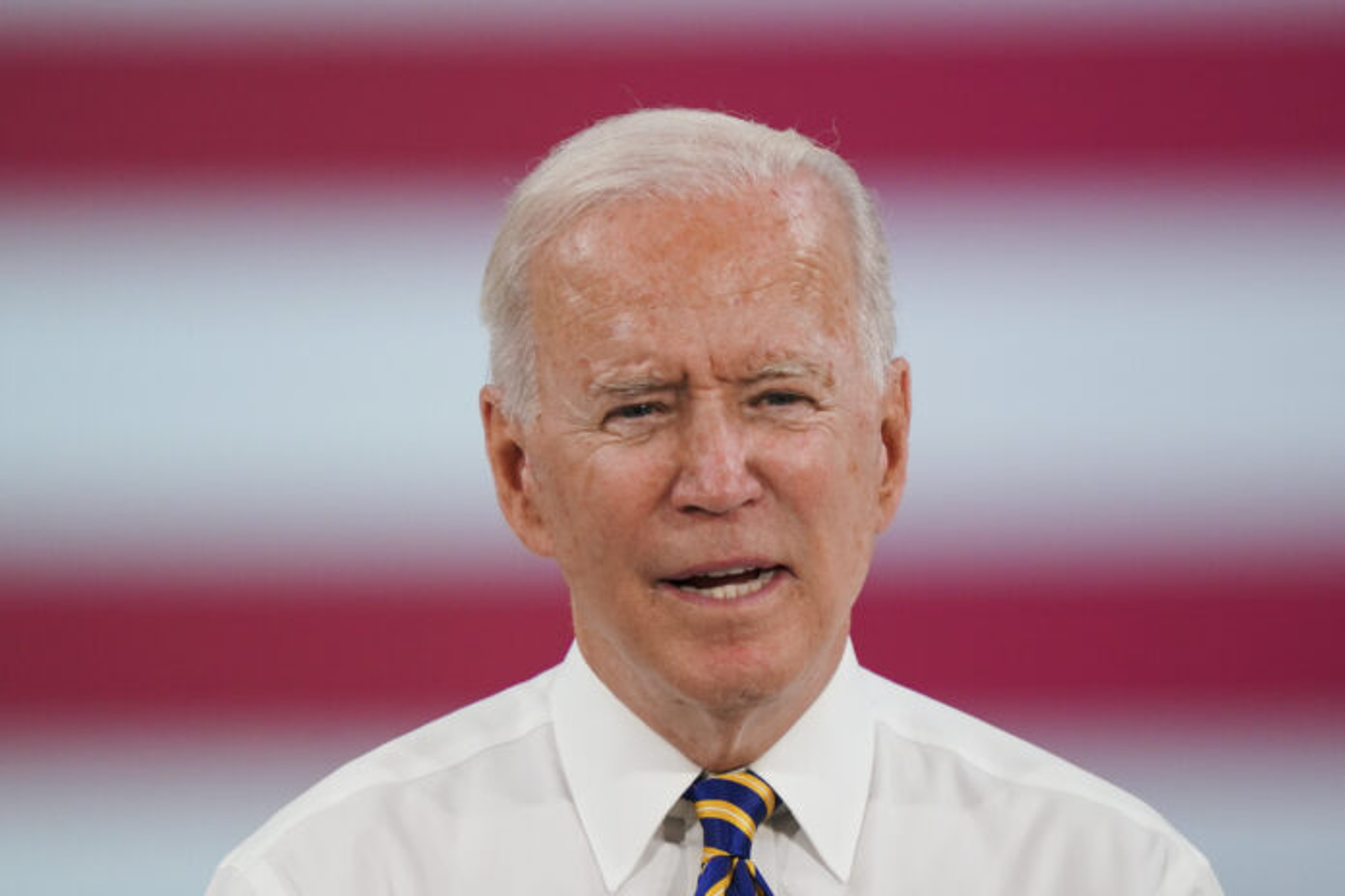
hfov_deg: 2.5
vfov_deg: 1.6
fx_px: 31381
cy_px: 448
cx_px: 672
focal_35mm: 840
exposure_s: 1/640
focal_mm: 560
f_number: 4
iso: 2000
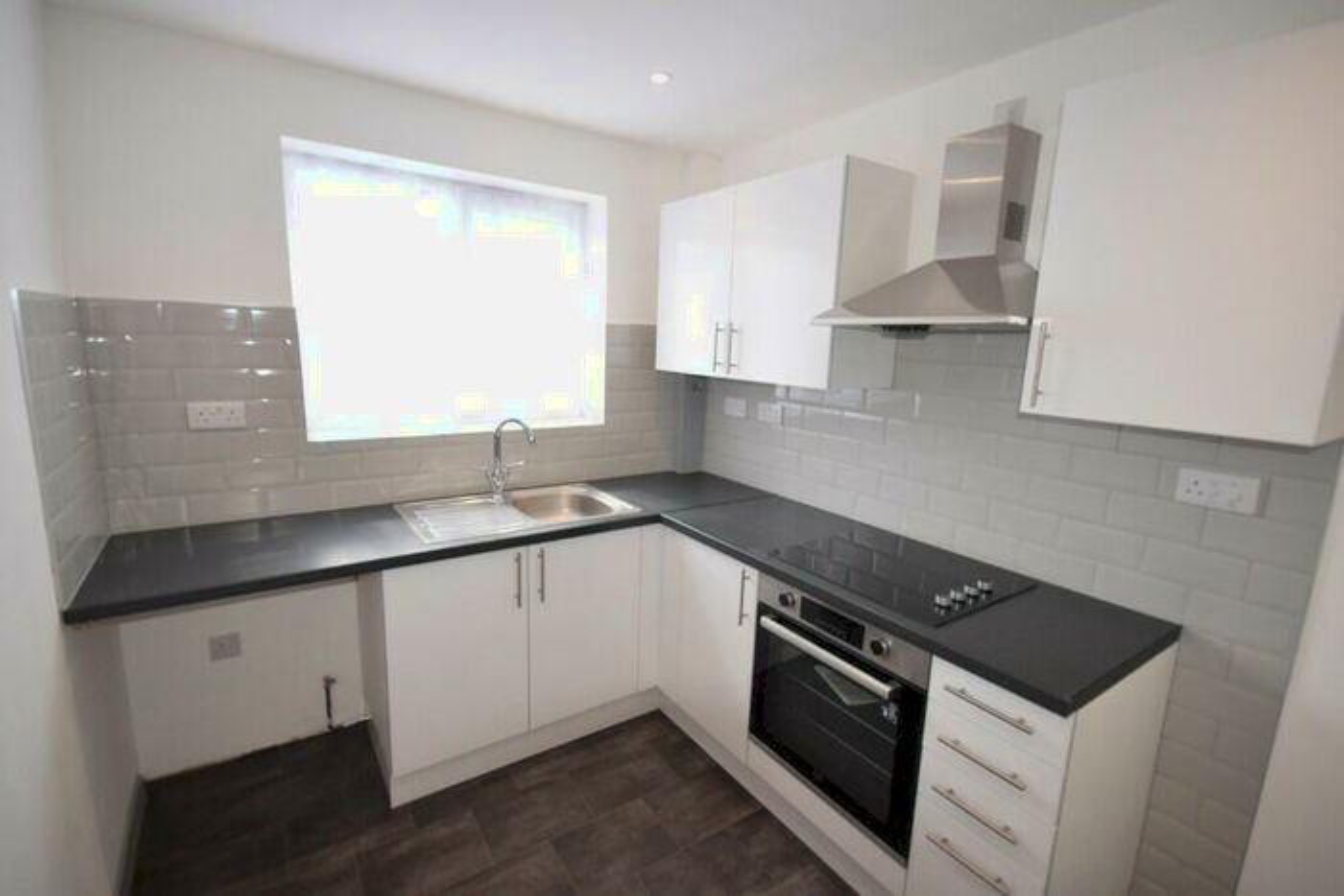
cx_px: 672
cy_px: 448
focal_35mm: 16
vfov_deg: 72.1
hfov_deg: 95.0
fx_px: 616
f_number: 5.6
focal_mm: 11
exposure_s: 1/125
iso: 640
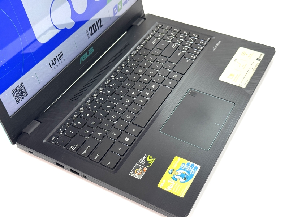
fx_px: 401
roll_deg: +3.2
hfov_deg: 39.7
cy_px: 108
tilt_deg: -44.2
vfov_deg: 30.3
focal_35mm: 48
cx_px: 144
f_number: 1.78
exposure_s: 1/100
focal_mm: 6.76
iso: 125
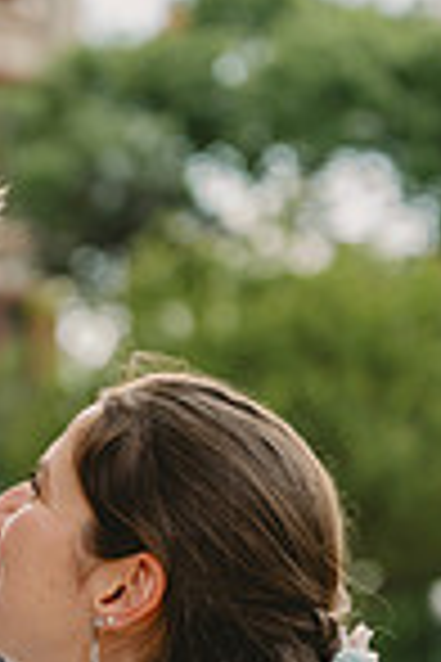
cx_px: -122
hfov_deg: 6.4
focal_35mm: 214
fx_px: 3932
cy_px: 788
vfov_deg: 9.5
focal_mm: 70
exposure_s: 1/1600
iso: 400
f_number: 2.8
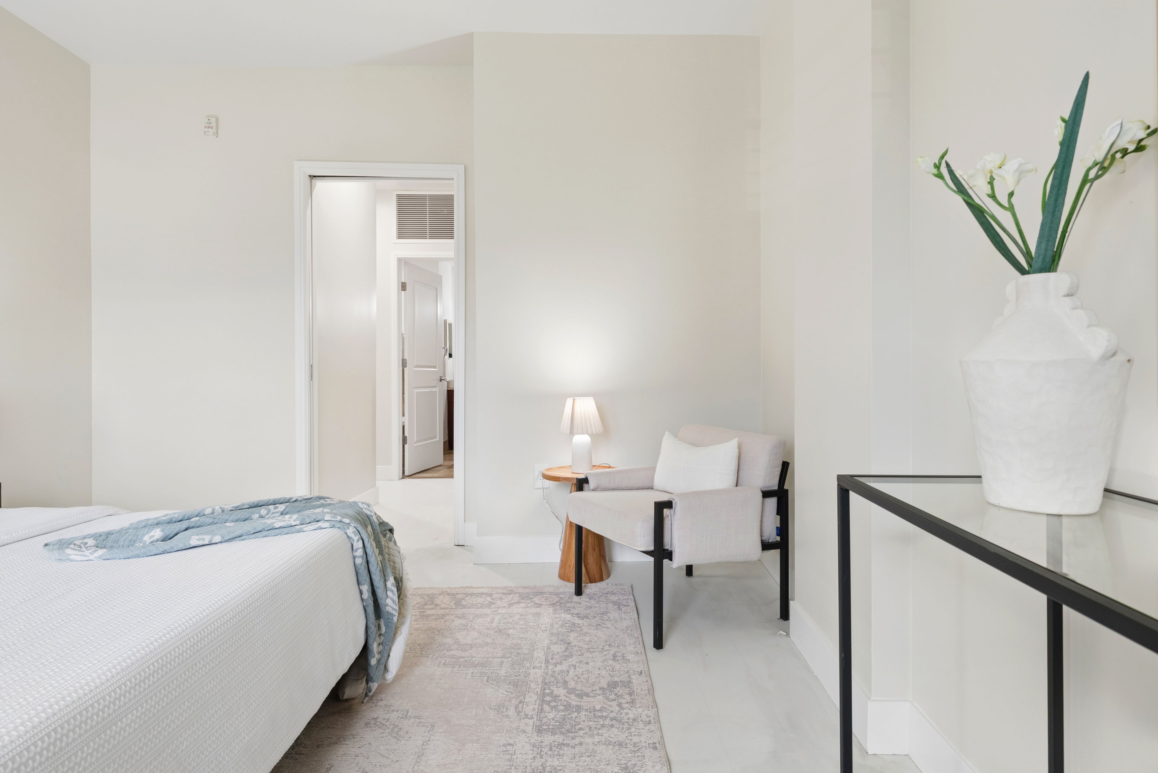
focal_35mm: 19
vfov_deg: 64.6
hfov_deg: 86.9
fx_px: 611
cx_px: 579
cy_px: 386
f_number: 9
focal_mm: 19
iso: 640
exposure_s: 1/30
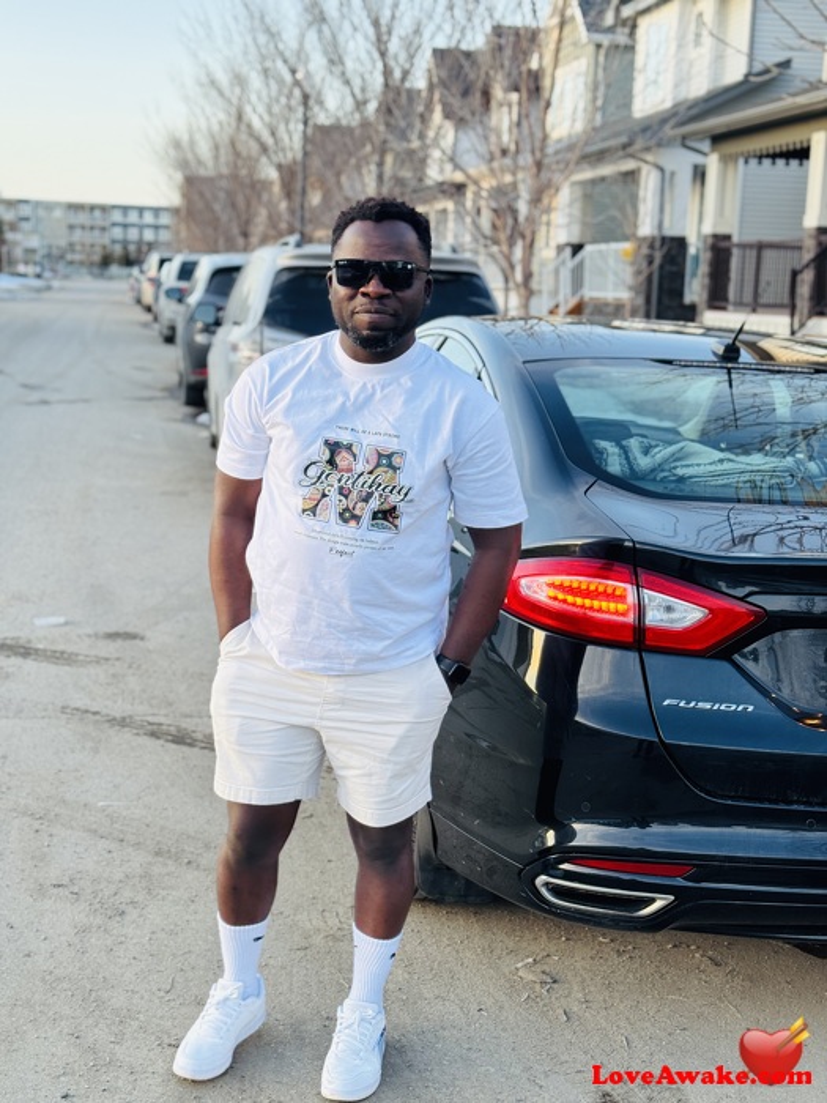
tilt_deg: -8.8
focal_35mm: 48
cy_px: 552
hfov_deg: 30.3
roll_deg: -1.8
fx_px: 1529
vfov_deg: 39.7
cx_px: 414
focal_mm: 6.76
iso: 64
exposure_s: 1/121
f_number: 1.78
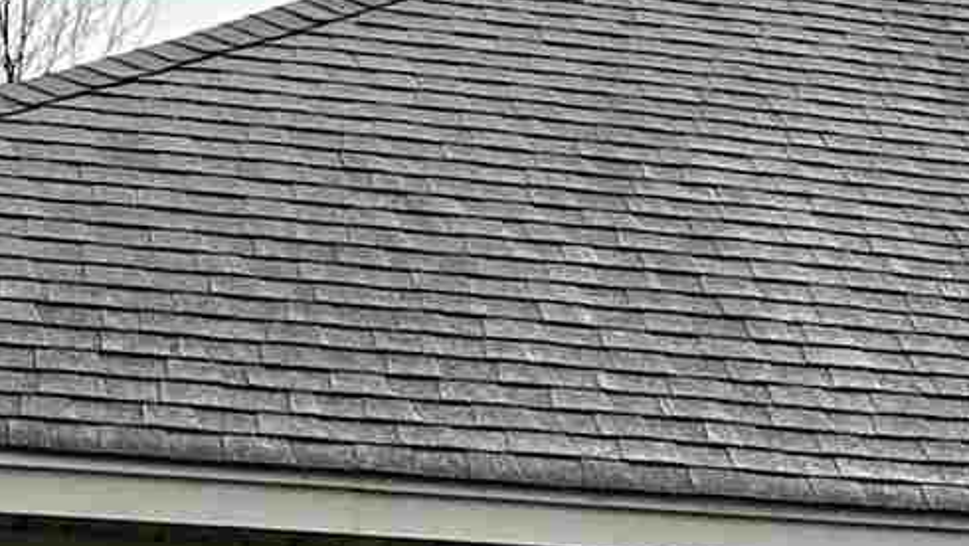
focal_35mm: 164
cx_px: 1277
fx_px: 4215
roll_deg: -1.0
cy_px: 1270
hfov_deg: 12.7
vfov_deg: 7.0
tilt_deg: -1.8
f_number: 1.78
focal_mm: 6.86
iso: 80
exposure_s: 1/3058
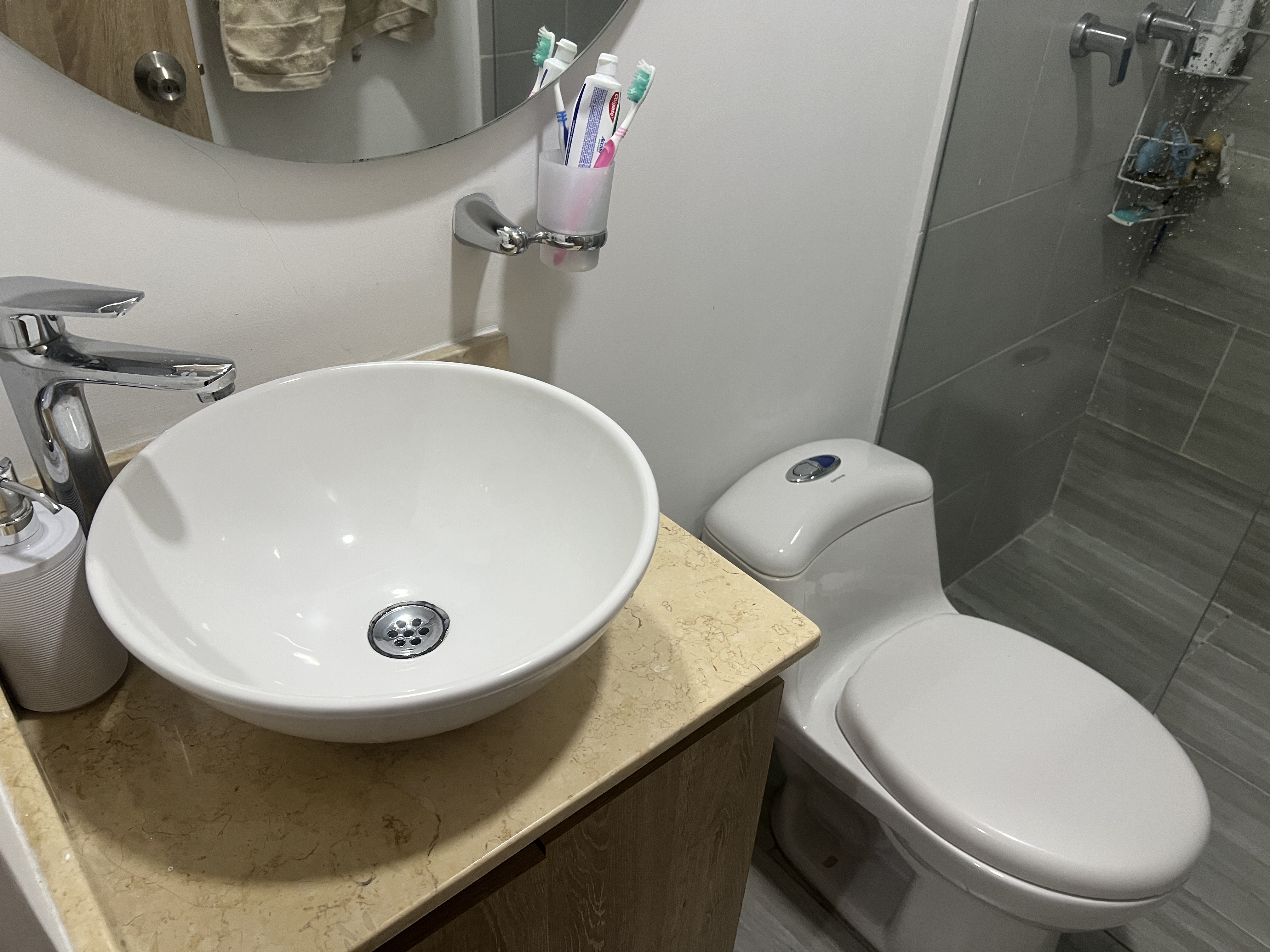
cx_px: 635
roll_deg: -2.8
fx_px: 954
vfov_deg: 53.1
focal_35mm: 26
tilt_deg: -36.7
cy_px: 476
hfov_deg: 67.3
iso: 125
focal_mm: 5.7
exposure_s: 1/60
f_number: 1.5
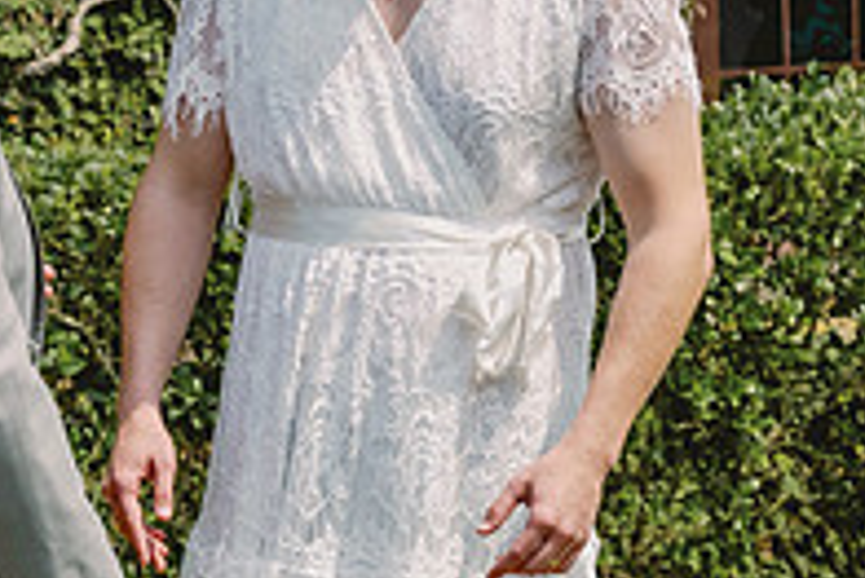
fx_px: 4569
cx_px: -12
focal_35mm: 190
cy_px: 390
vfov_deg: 7.2
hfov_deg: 10.7
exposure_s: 1/4000
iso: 400
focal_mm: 60
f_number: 4
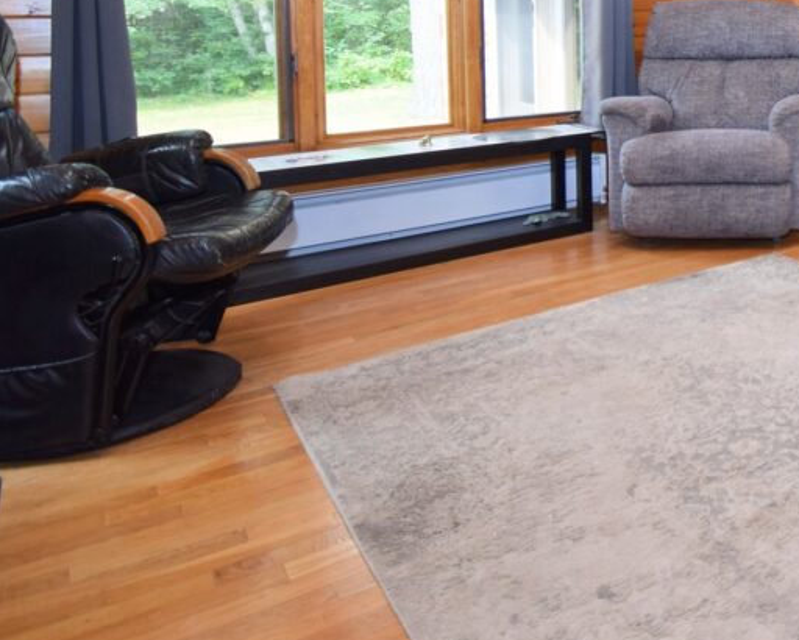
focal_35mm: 33
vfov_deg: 40.4
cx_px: 835
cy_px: 39
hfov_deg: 44.3
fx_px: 781
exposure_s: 1/80
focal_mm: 10
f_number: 4.5
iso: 400
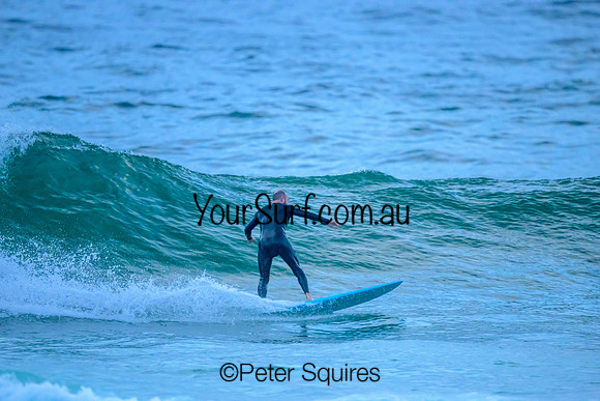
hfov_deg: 2.6
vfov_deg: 1.7
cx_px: 300
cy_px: 200
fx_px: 13336
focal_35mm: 800
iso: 9000
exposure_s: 1/2000
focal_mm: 800
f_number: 6.3
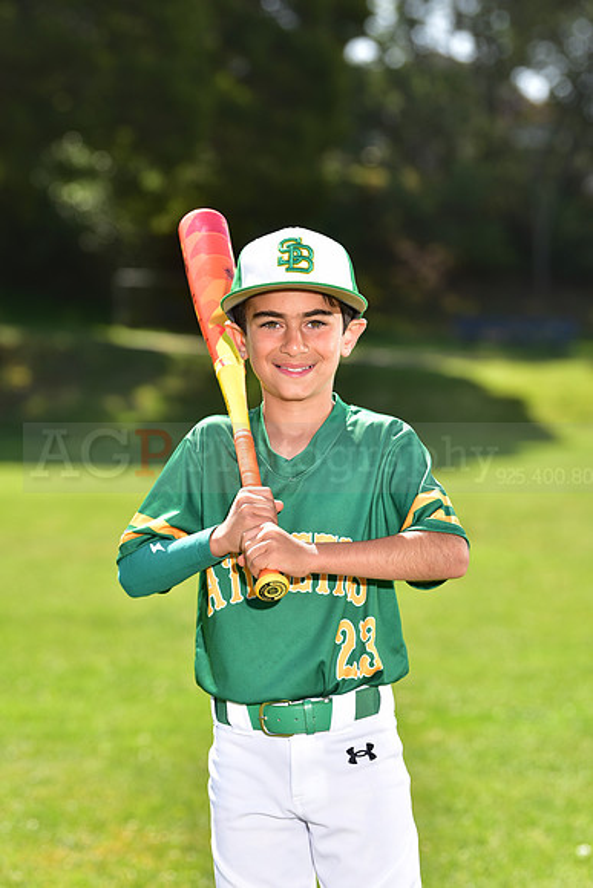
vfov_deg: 15.2
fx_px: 3333
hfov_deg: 10.2
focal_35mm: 135
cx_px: 296
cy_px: 444
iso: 100
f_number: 5
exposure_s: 1/250
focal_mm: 135
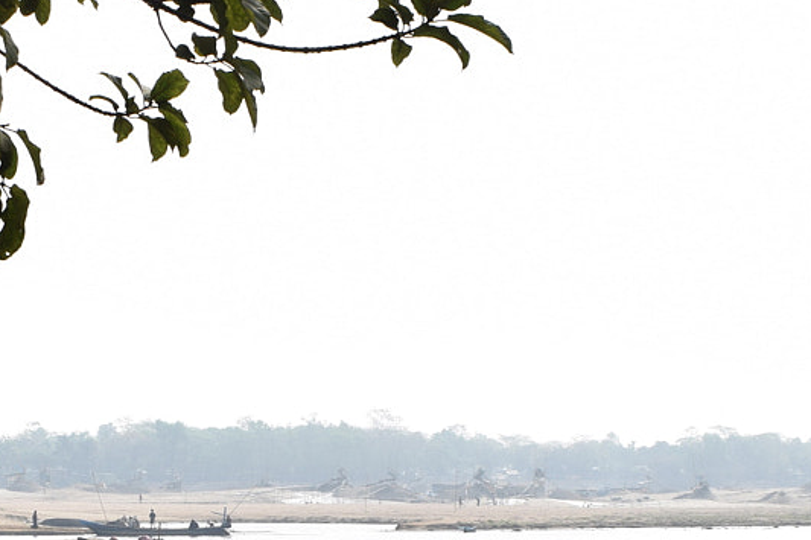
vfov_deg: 13.6
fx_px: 2229
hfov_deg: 20.4
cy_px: 523
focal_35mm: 99
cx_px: 172
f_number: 9
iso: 100
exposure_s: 1/125
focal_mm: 22
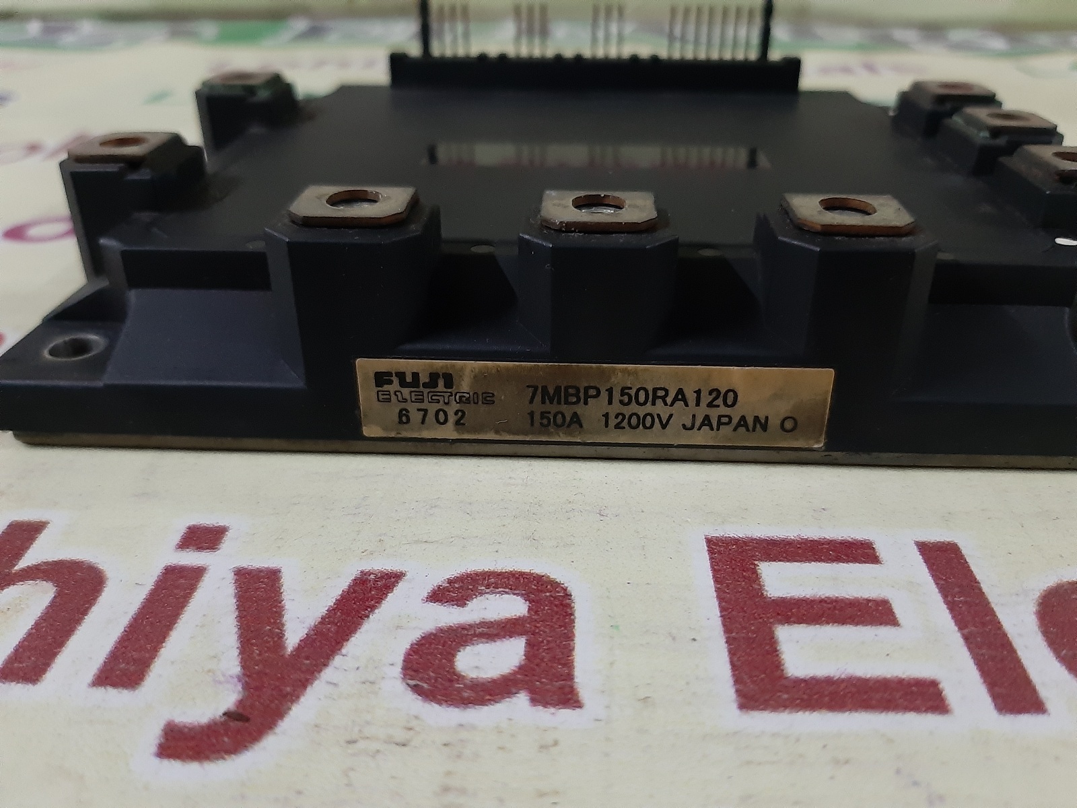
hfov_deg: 65.3
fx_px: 840
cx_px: 538
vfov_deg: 51.4
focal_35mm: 27
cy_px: 404
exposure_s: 1/20
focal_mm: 3.93
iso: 500
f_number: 1.7
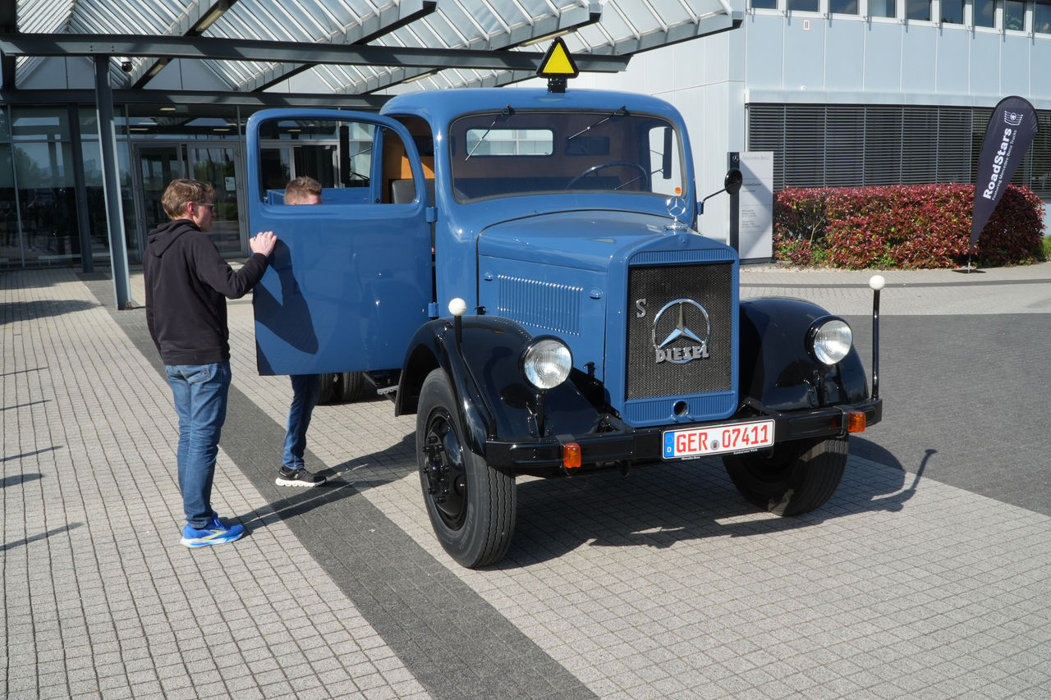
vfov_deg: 42.3
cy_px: 350
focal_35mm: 31
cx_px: 526
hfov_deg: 60.3
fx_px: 905
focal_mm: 21
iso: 400
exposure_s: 1/125
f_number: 20
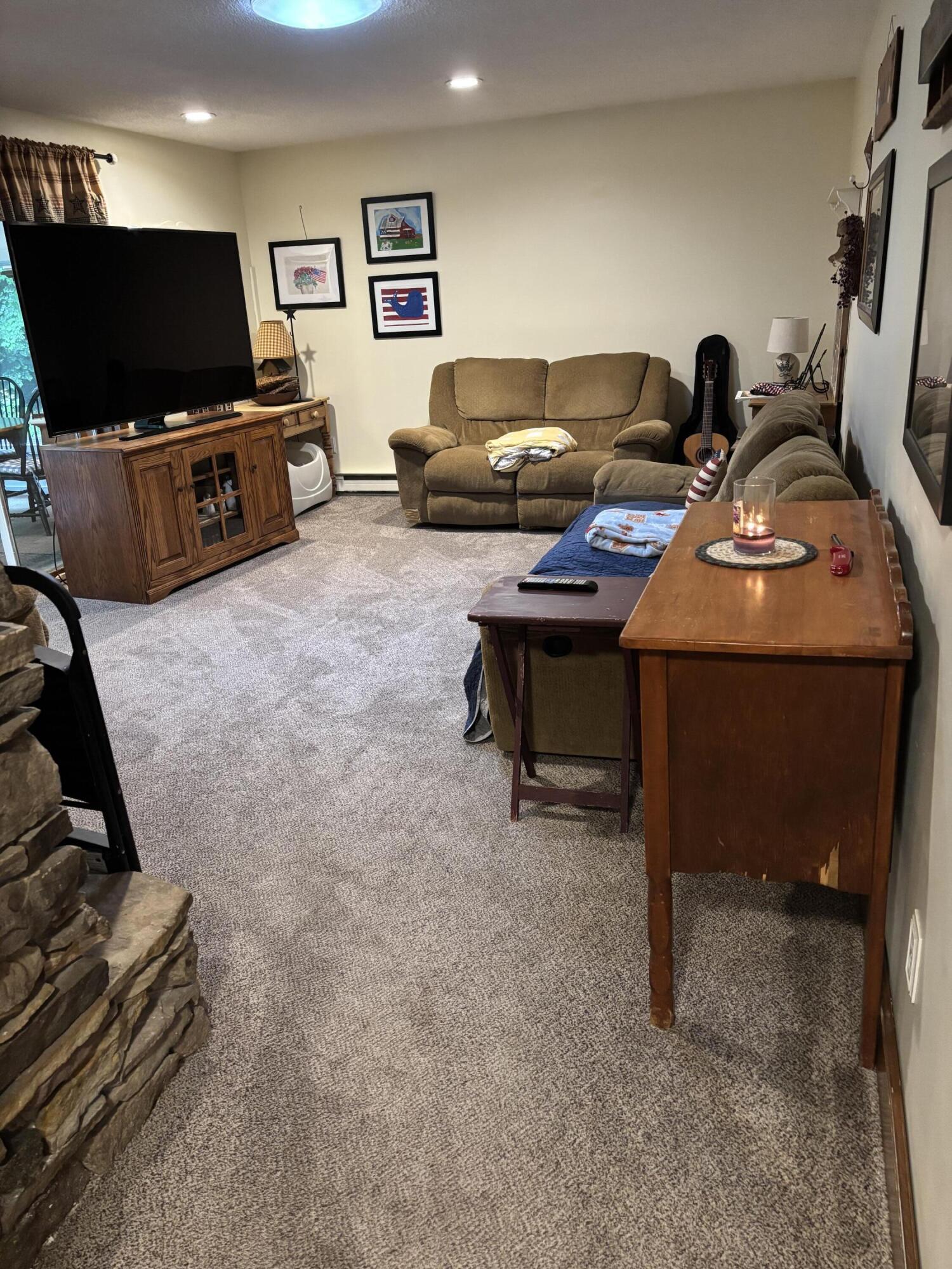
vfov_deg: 67.3
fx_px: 953
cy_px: 634
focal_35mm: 26
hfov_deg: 53.1
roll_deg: +4.6
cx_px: 476
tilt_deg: -19.2
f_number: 1.6
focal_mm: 5.96
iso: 500
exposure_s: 1/40
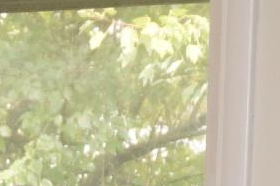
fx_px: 2043
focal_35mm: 263
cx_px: -185
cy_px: 551
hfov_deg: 7.6
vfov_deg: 5.0
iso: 800
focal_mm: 24
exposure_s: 1/160
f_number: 4.5
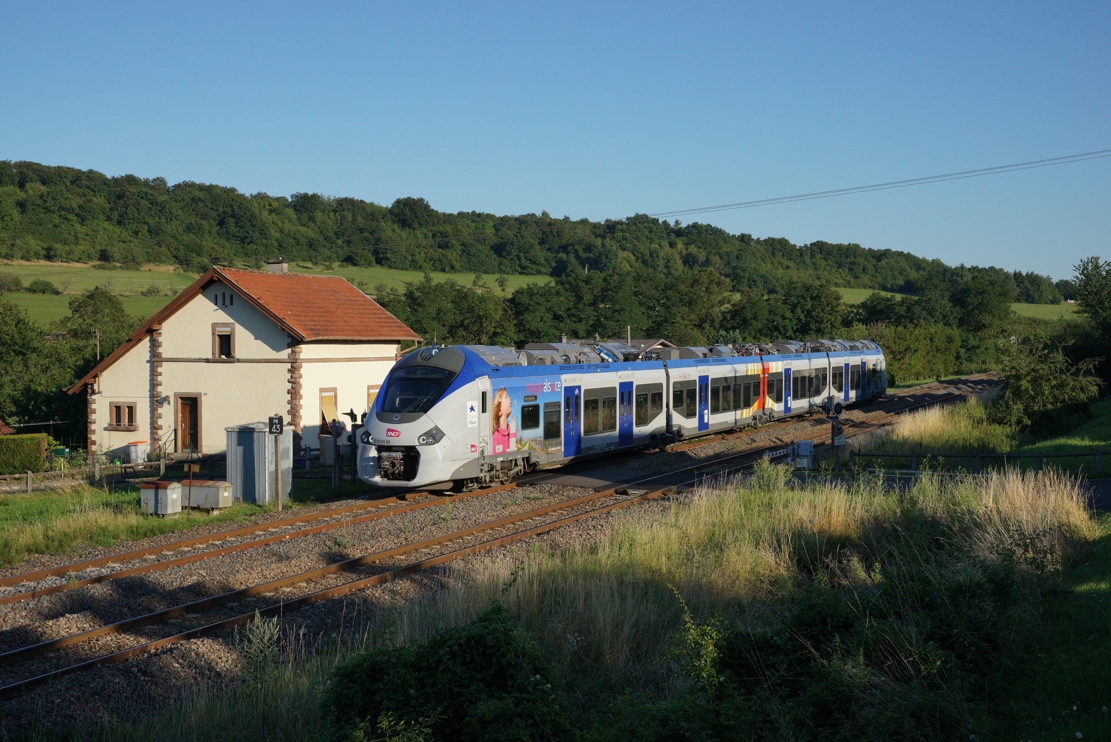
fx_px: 1543
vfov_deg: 27.0
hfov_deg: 39.6
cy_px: 371
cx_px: 556
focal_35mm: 50
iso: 1250
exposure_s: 1/1250
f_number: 10
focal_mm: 50
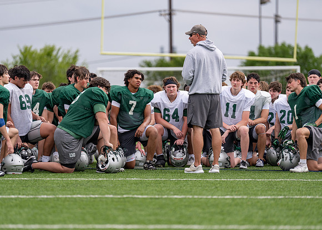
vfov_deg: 6.8
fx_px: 1923
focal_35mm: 210
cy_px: 115
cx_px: 161
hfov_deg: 9.6
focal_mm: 200
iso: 160
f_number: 2.8
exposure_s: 1/2500
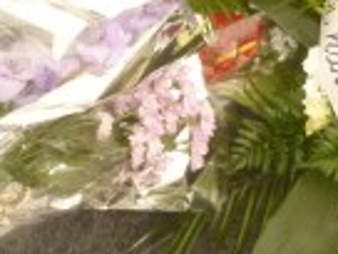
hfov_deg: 14.9
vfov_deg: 11.2
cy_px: 40
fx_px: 1289
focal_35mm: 132
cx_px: 89
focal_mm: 5
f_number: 3.3
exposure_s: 1/640
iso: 200
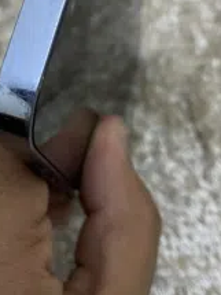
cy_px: 108
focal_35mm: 62
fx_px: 528
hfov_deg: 23.2
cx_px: 36
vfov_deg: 31.1
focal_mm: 4.25
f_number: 1.8
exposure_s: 1/25
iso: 500
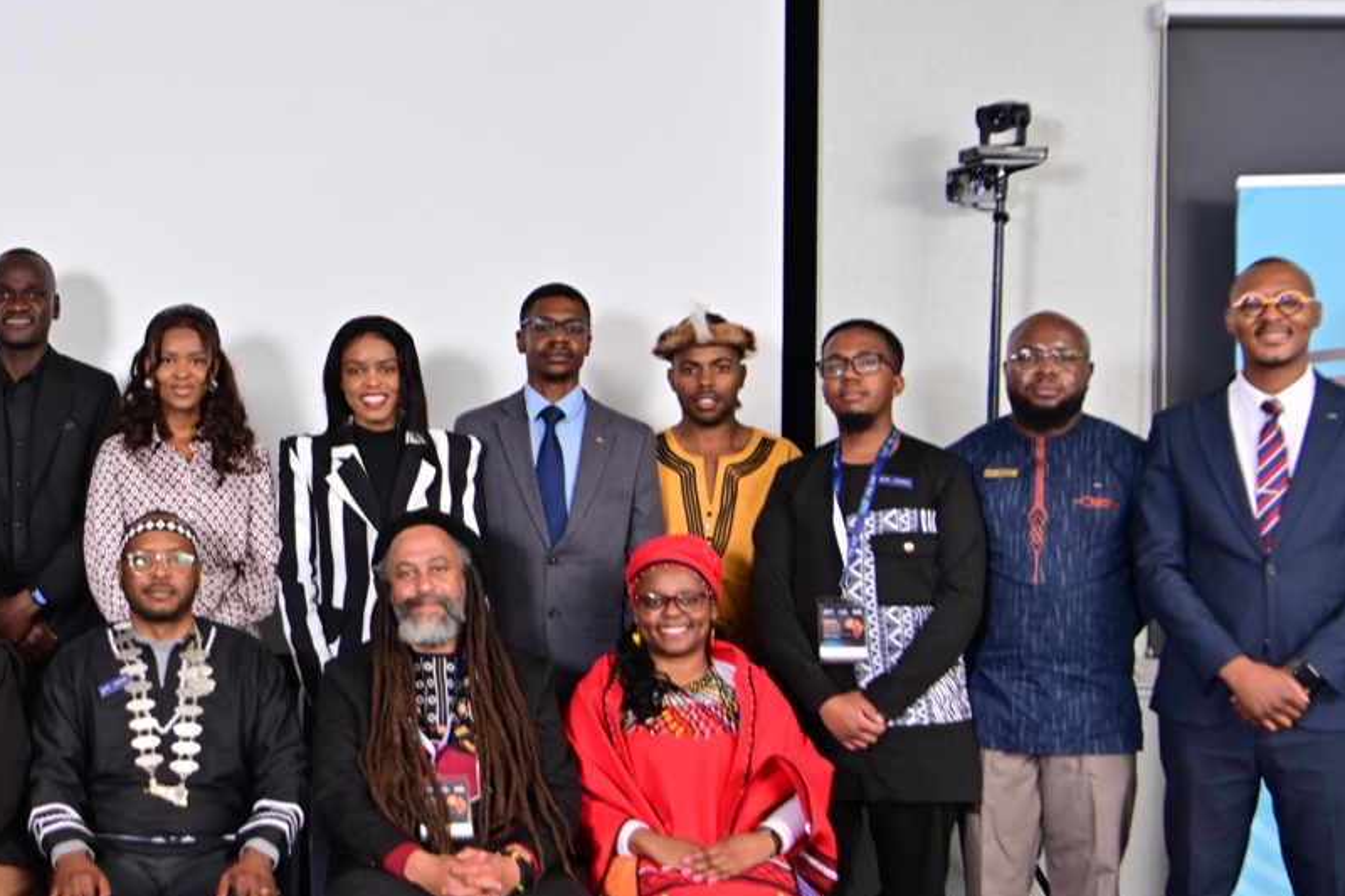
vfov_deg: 21.9
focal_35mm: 62
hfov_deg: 31.1
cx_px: 178
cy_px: 540
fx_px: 2316
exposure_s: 1/200
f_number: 5
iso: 200
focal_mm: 31
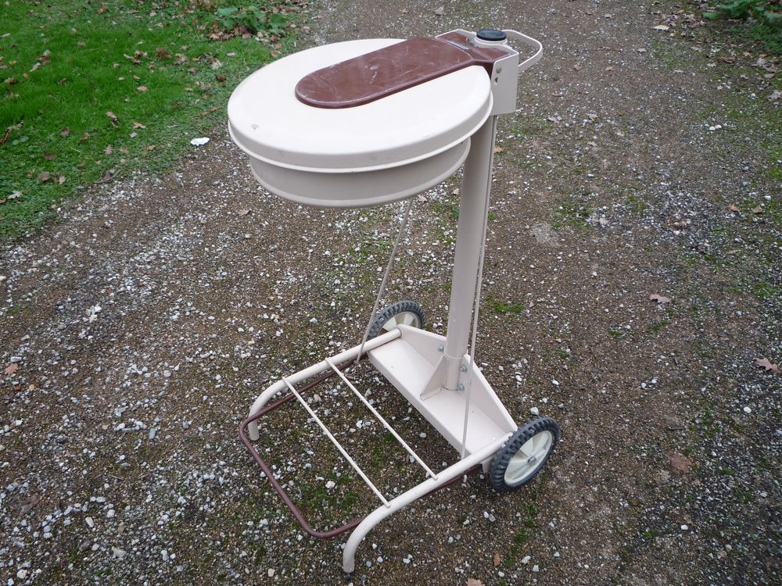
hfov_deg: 60.0
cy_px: 293
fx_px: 678
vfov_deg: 46.8
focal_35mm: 30
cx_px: 391
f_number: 3.3
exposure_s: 1/80
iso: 100
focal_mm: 5.2
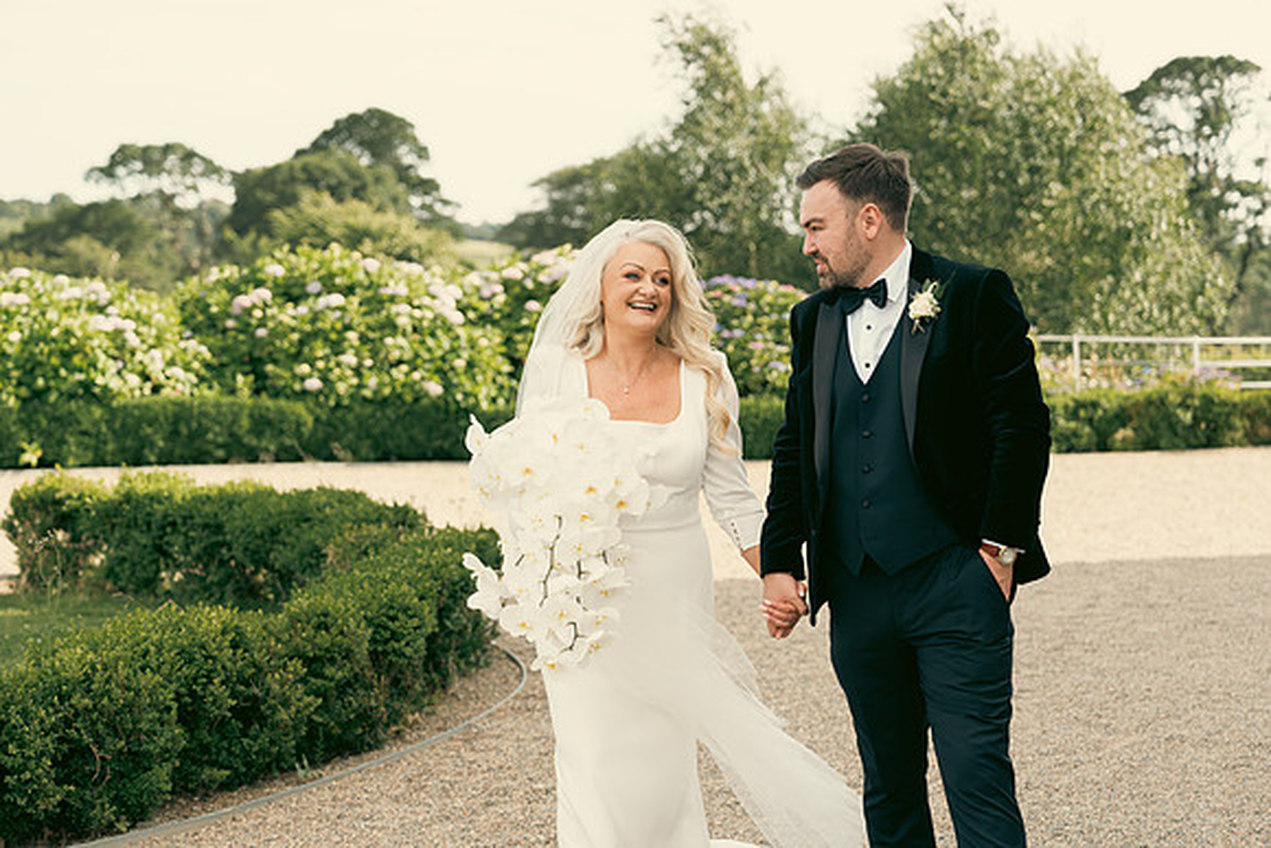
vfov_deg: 19.5
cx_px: 636
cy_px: 424
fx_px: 2472
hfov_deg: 28.8
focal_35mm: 70
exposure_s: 1/400
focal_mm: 70
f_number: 3.5
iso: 125
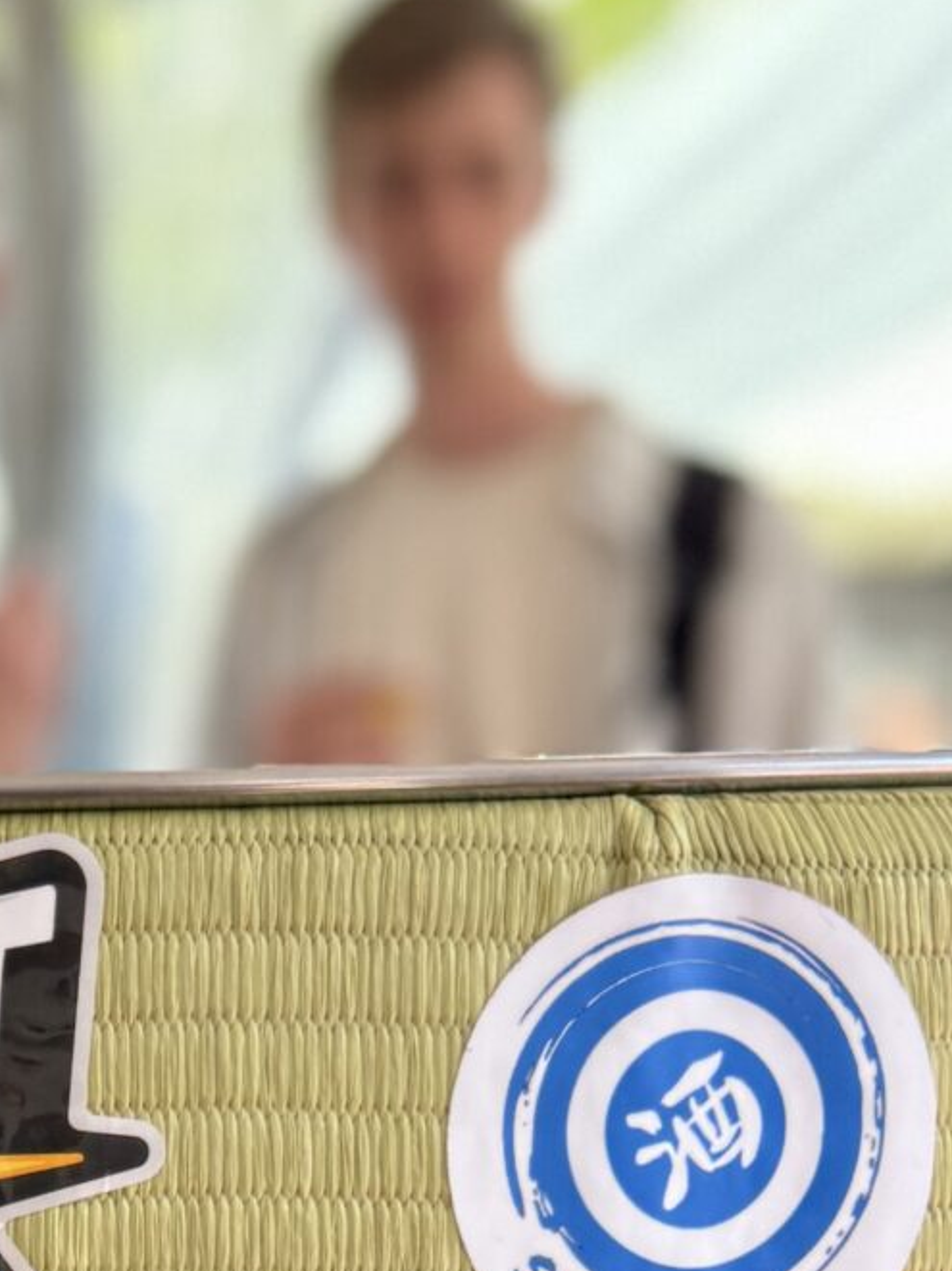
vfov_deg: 19.8
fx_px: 3414
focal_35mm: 93
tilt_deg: -9.2
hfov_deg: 15.6
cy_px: 1546
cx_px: 15
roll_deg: +0.6
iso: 100
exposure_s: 1/524
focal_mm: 6.76
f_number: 1.78
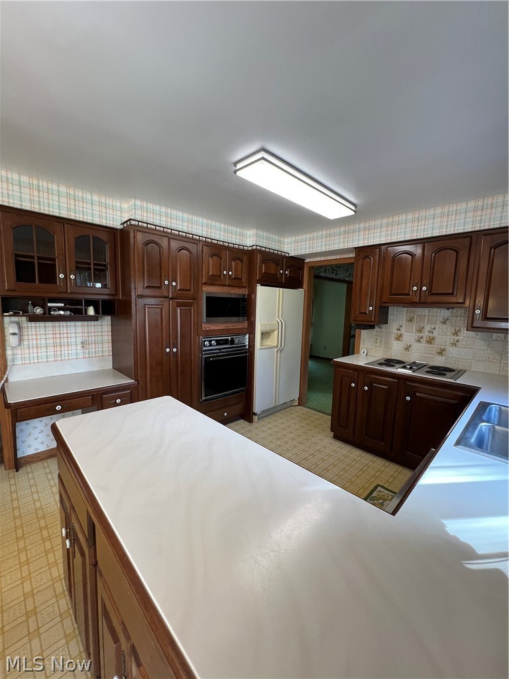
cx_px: 254
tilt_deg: -6.2
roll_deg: -1.6
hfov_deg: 89.9
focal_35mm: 13
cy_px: 340
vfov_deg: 106.2
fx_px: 255
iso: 125
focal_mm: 1.57
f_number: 1.8
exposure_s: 1/120
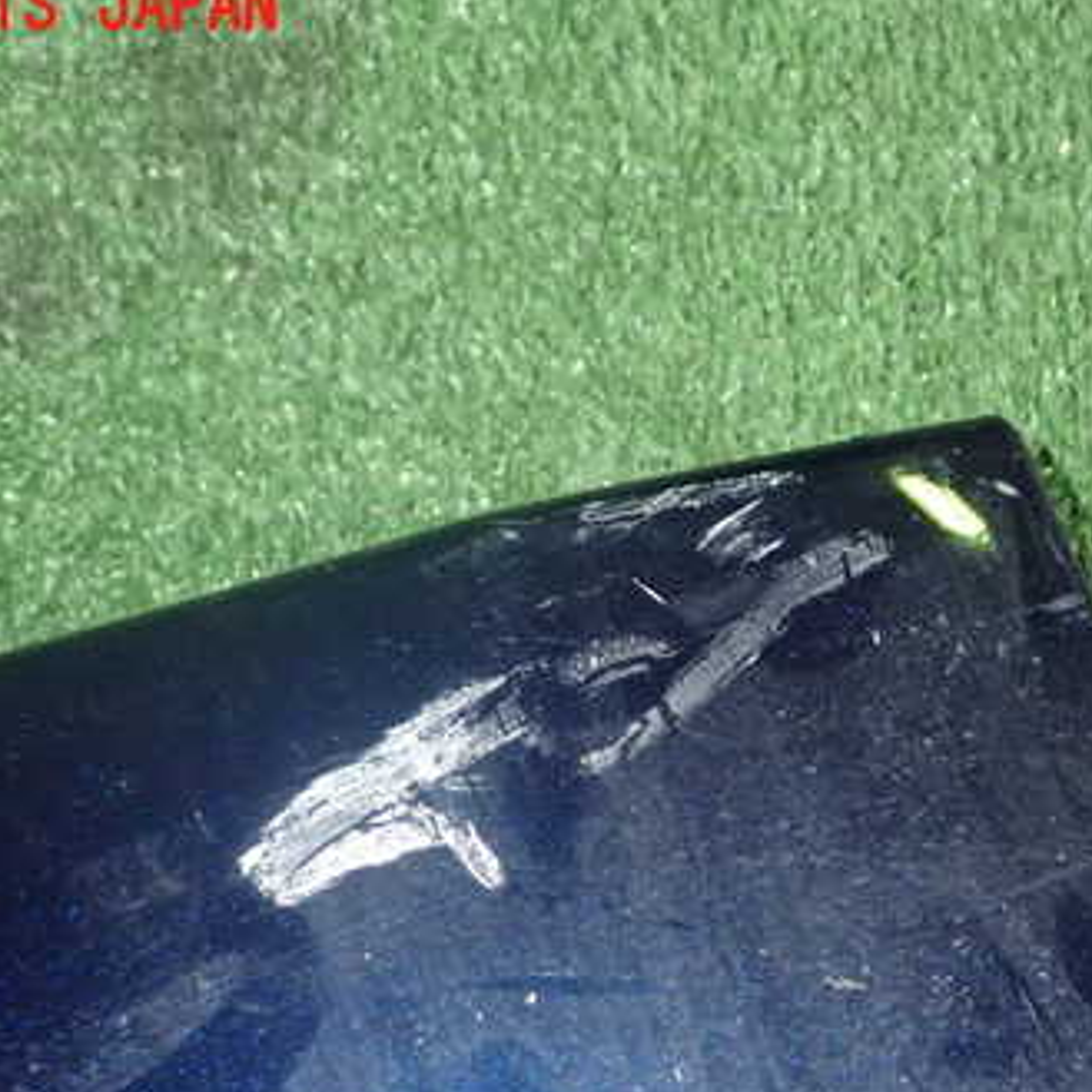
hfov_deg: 29.5
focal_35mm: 58
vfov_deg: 29.4
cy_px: 714
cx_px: 670
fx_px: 2070
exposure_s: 1/40
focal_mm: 6.37
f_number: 7.1
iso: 400
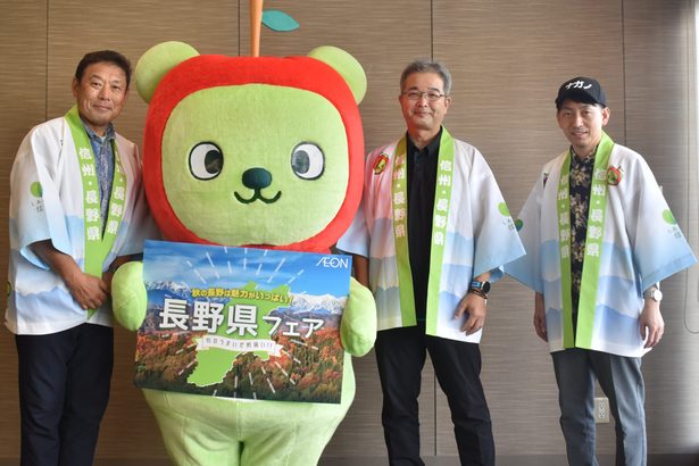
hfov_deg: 47.9
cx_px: 350
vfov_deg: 33.0
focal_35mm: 40
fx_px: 786
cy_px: 233
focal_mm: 27
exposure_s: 1/125
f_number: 6.3
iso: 400
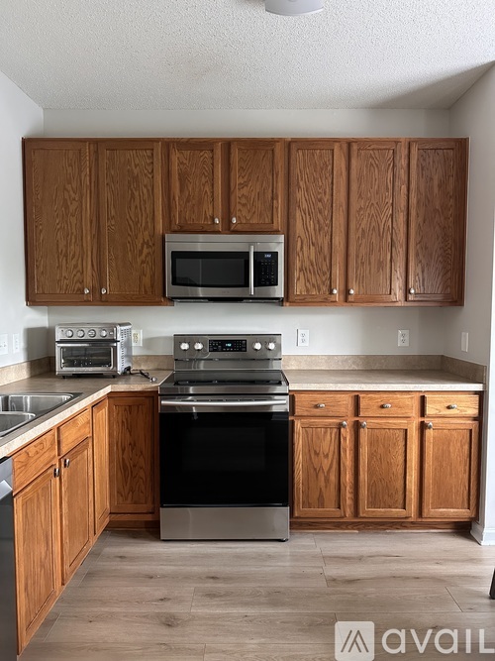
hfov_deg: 56.8
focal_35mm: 24
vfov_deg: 71.6
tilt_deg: -3.6
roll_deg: -0.1
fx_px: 458
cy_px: 330
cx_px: 248
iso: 640
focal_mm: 6.86
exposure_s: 1/60
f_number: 1.78
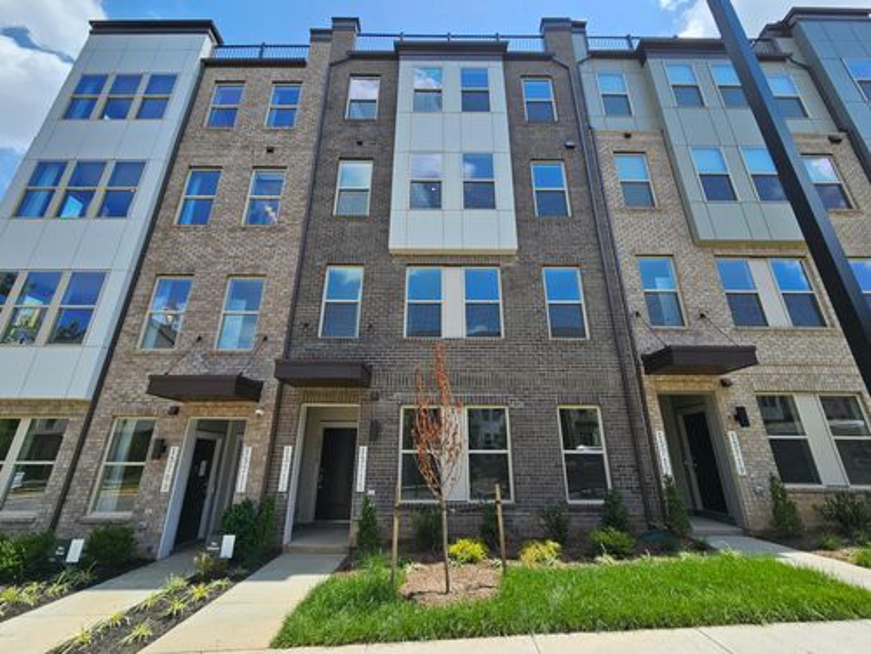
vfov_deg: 89.9
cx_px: 436
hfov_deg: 106.2
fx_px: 327
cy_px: 327
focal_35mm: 13
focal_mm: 2.2
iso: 50
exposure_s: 1/1453
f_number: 2.2
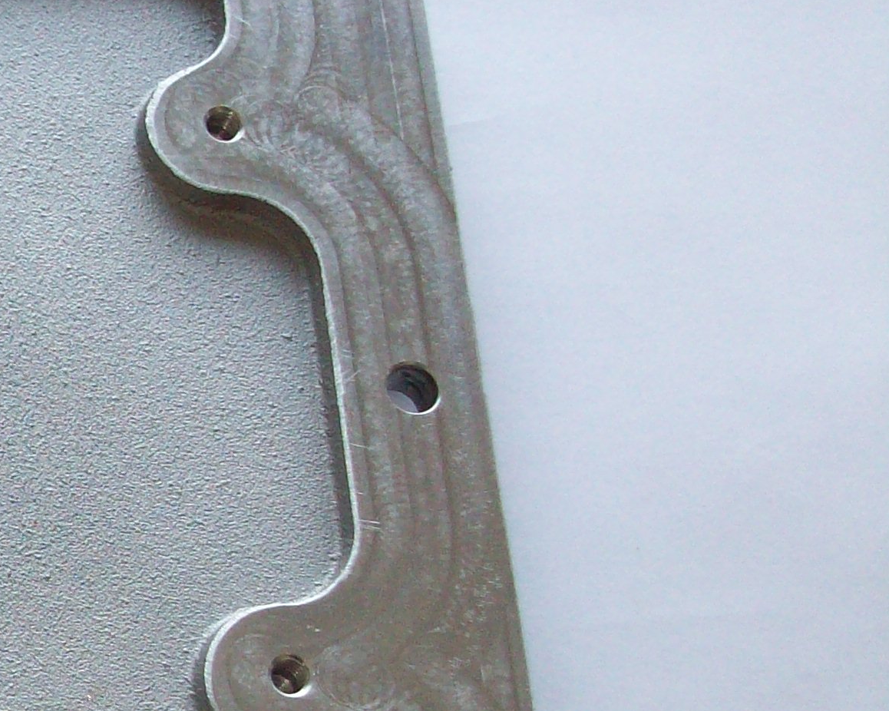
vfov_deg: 16.2
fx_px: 2473
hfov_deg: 18.5
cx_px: -365
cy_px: 610
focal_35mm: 94
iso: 160
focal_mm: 5.7
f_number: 2.8
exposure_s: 1/87.6
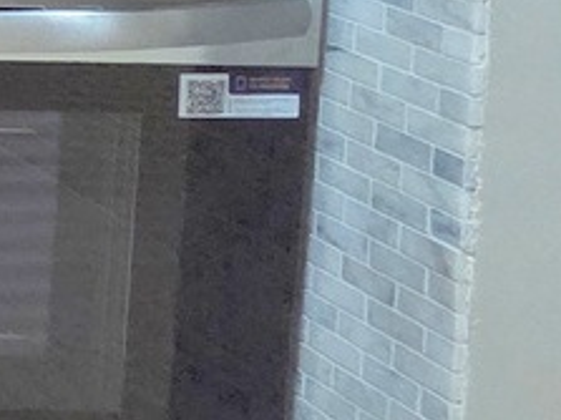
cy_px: -390
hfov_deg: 10.7
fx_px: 1361
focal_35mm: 84
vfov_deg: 14.8
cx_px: -1228
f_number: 2.2
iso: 400
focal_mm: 2.2
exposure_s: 1/60
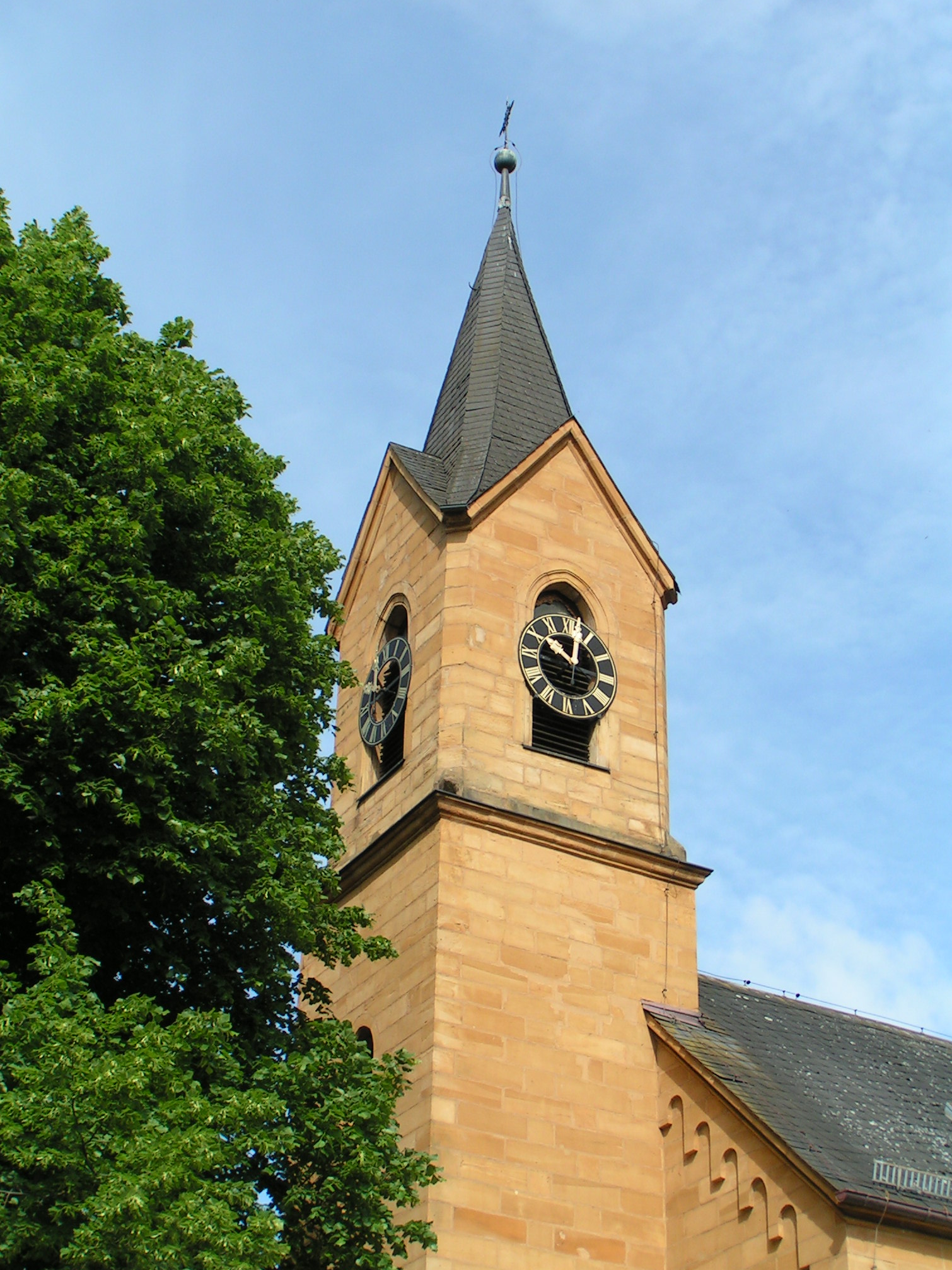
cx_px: 469
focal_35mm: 58
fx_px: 2127
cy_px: 638
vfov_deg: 33.2
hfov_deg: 25.2
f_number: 5
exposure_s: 1/400
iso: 50
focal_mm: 8.7
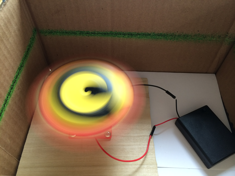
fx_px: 204
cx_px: 118
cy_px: 88
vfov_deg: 46.8
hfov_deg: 60.0
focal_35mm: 30
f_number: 2.2
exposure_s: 1/30
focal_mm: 4.12
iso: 40
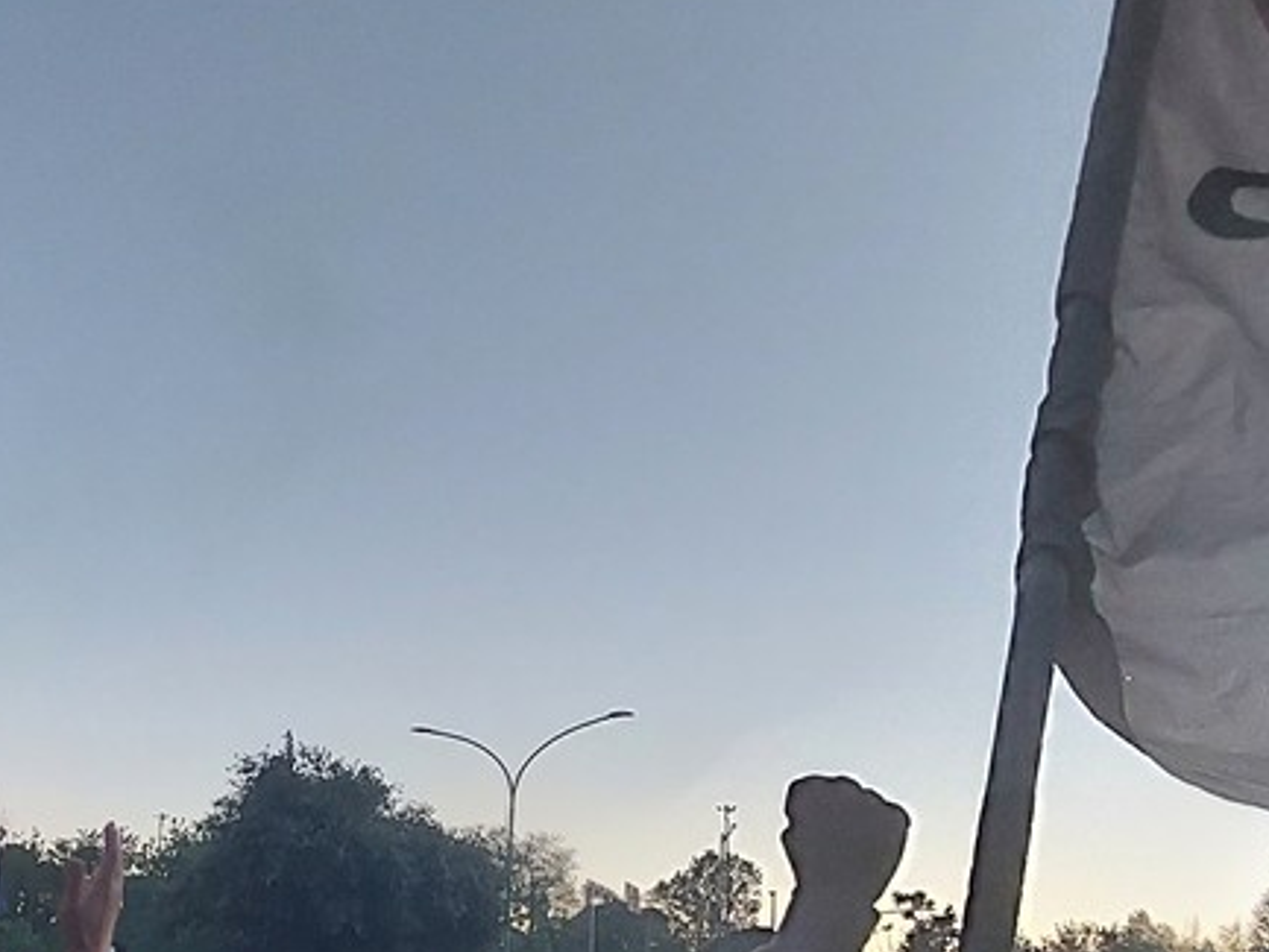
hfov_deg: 50.3
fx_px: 1320
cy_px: 858
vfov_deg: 37.1
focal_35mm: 36
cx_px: 407
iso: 100
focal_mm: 1.74
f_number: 2.2
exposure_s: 1/100
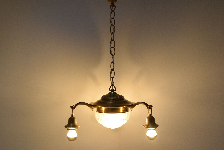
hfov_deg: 53.1
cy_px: 75
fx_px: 224
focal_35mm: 36
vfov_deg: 36.9
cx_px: 112
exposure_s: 1/100
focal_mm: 24
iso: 1600
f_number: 11
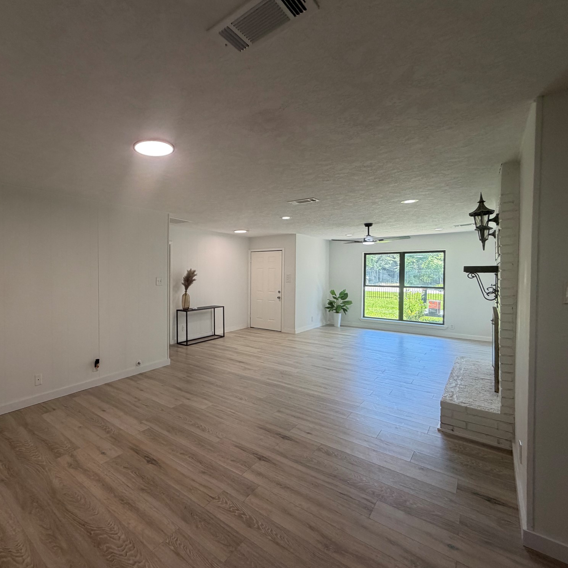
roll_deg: -0.2
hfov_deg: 82.1
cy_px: 278
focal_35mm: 17
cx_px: 208
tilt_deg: +1.2
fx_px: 316
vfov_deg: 84.0
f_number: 2.2
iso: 160
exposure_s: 1/120
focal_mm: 2.22
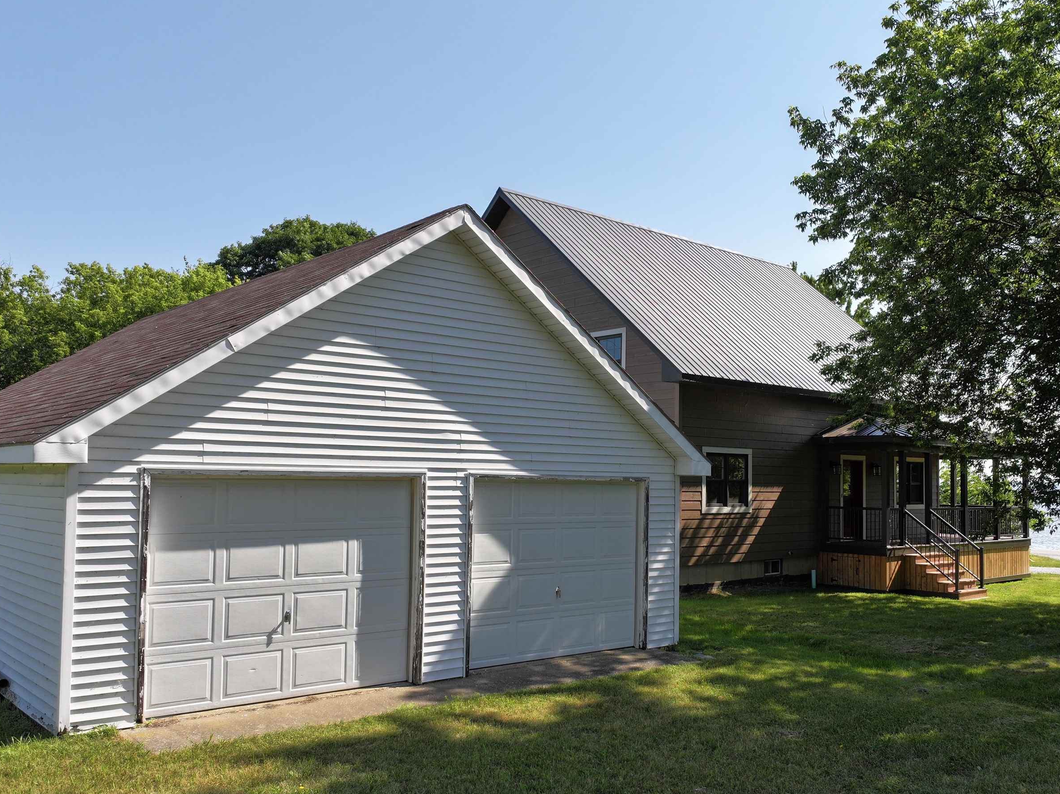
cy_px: 446
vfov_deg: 45.3
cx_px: 572
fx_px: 949
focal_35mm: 31
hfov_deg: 58.3
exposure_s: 1/200
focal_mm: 12.29
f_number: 2.8
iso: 130
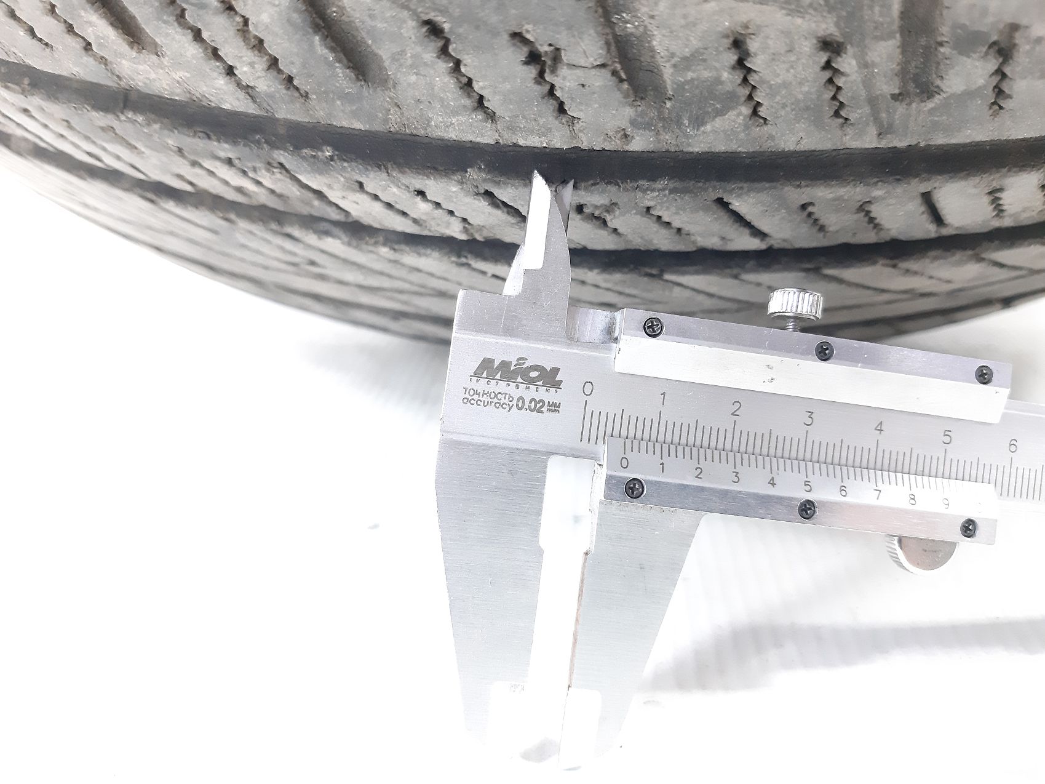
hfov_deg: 65.3
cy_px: 392
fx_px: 815
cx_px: 522
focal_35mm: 27
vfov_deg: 51.3
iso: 400
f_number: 1.7
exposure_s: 1/50
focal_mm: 3.93
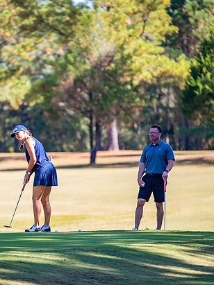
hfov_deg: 4.1
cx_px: 34
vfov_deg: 5.5
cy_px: 132
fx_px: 2952
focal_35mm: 358
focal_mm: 200
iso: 100
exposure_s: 1/250
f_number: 2.8
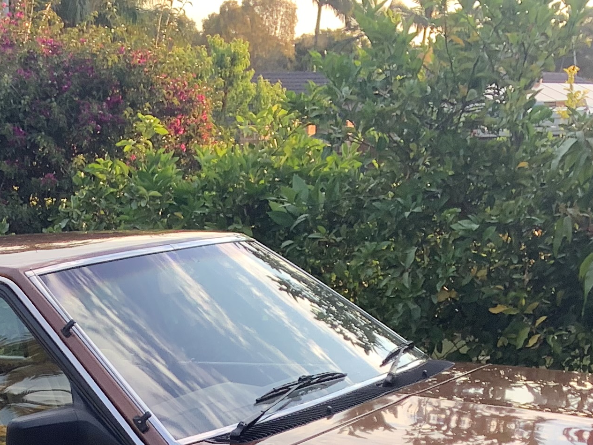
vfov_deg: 17.5
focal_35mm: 80
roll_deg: -1.0
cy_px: 551
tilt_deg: -20.5
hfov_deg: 24.2
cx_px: 170
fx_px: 1371
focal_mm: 3.3
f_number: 2.4
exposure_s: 1/100
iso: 40
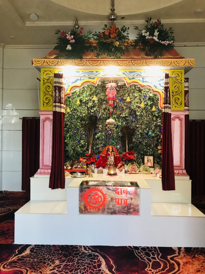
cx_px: 102
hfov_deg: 49.7
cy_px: 137
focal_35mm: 28
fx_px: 221
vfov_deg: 63.4
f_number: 1.8
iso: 50
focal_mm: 3.99
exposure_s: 1/17
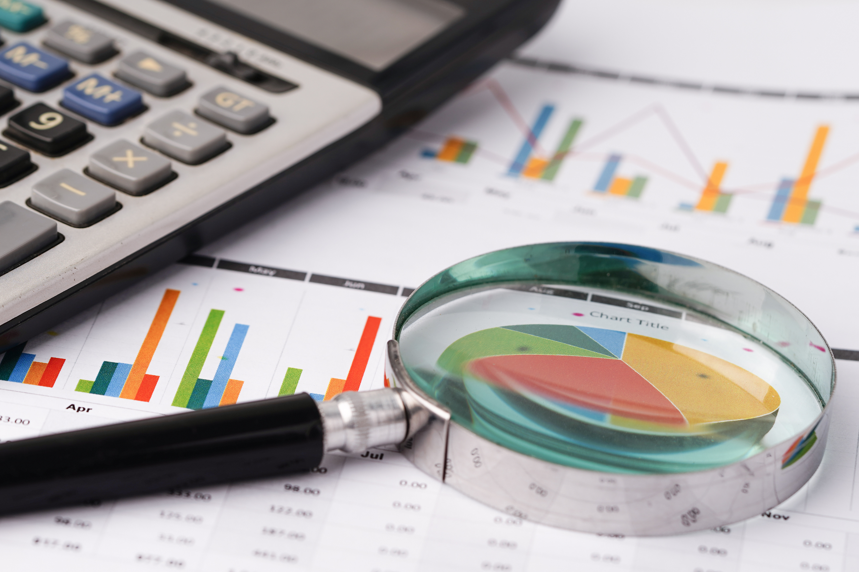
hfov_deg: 15.2
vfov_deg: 10.2
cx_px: 430
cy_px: 286
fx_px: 3221
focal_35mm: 135
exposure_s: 1/60
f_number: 5.6
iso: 50
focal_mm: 90
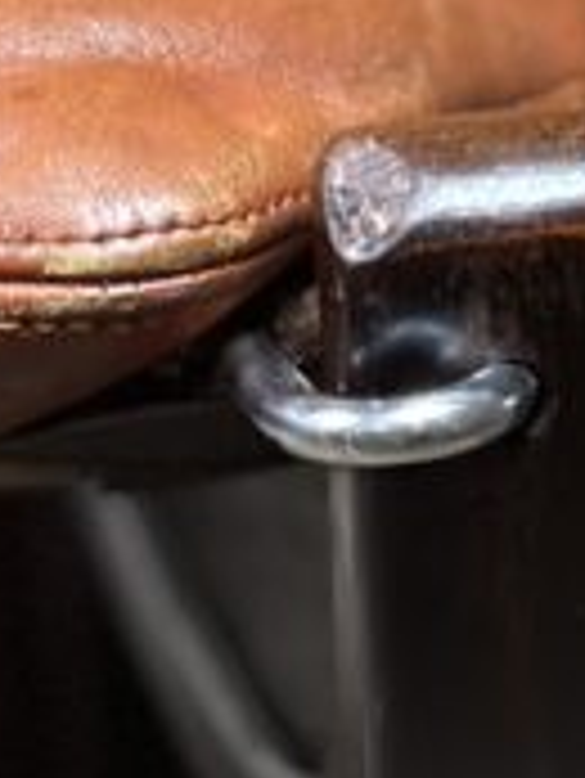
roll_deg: +2.9
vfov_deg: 7.0
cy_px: 526
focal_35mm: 284
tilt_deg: -29.4
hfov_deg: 5.2
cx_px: 1008
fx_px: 6391
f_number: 1.78
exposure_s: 1/50
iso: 320
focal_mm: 6.86
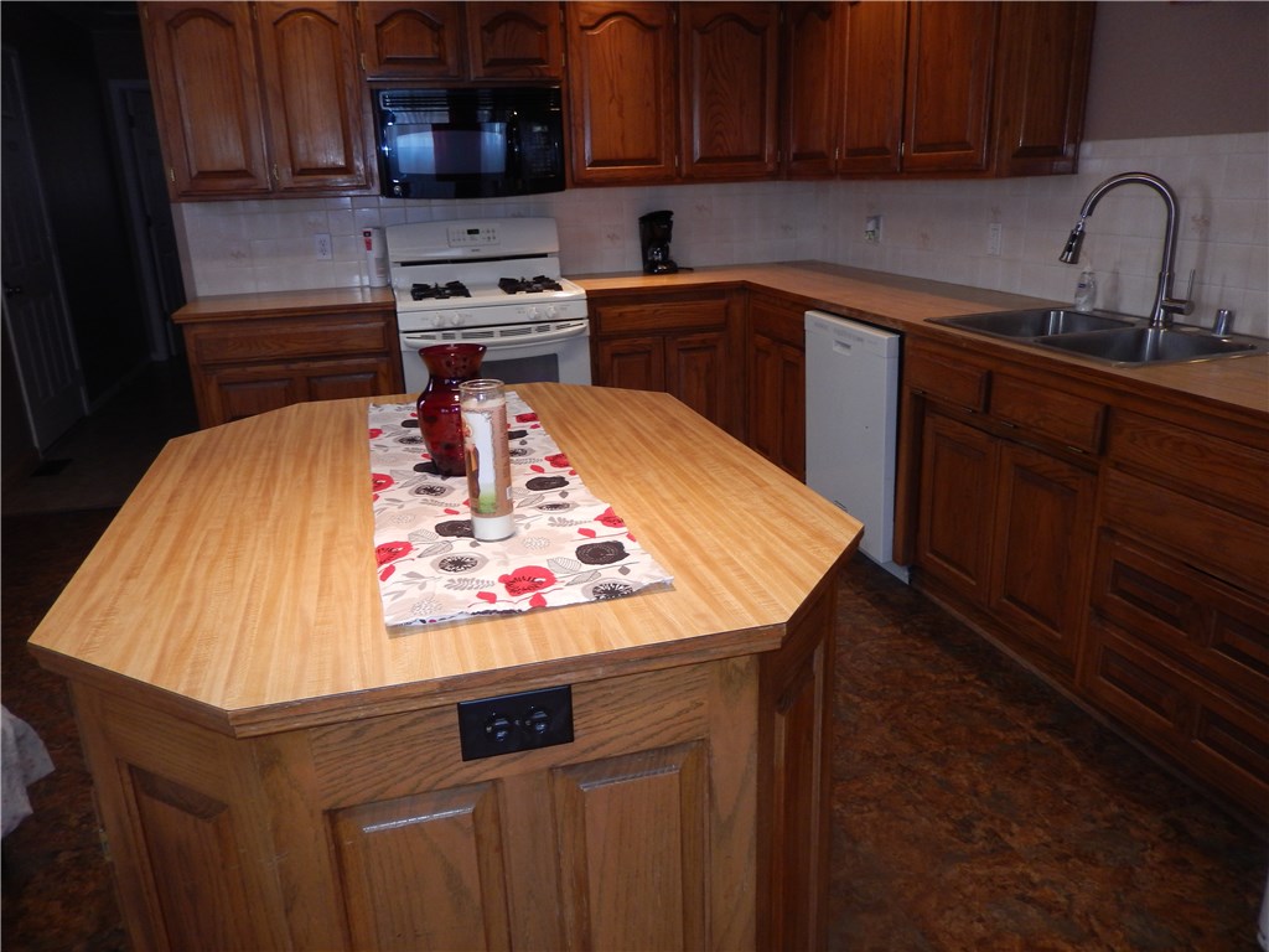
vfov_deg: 54.9
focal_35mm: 25
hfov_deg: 69.4
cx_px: 634
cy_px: 476
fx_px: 916
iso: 200
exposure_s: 1/30
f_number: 3.4
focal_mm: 4.5
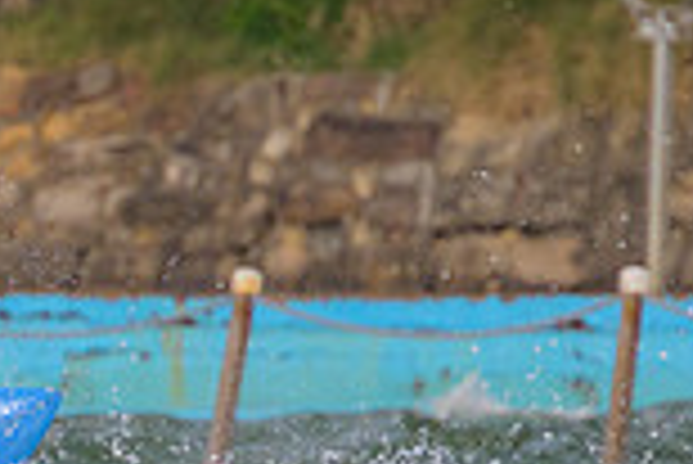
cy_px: 606
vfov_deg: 0.5
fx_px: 57996
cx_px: -117
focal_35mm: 3010
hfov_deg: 0.7
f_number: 11
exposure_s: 1/1250
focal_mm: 800
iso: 1100
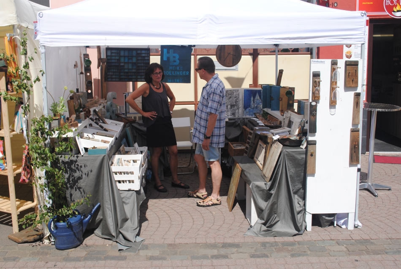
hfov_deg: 49.5
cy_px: 134
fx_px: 435
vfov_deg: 34.3
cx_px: 200
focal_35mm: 39
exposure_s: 1/320
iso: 100
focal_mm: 26
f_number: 9
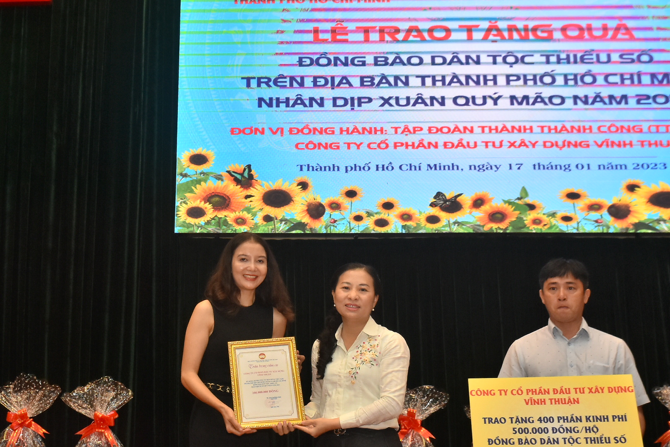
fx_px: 670
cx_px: 335
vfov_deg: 36.9
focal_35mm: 36
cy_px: 224
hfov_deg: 53.1
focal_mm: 24
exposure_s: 1/125
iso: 1000
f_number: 4.5
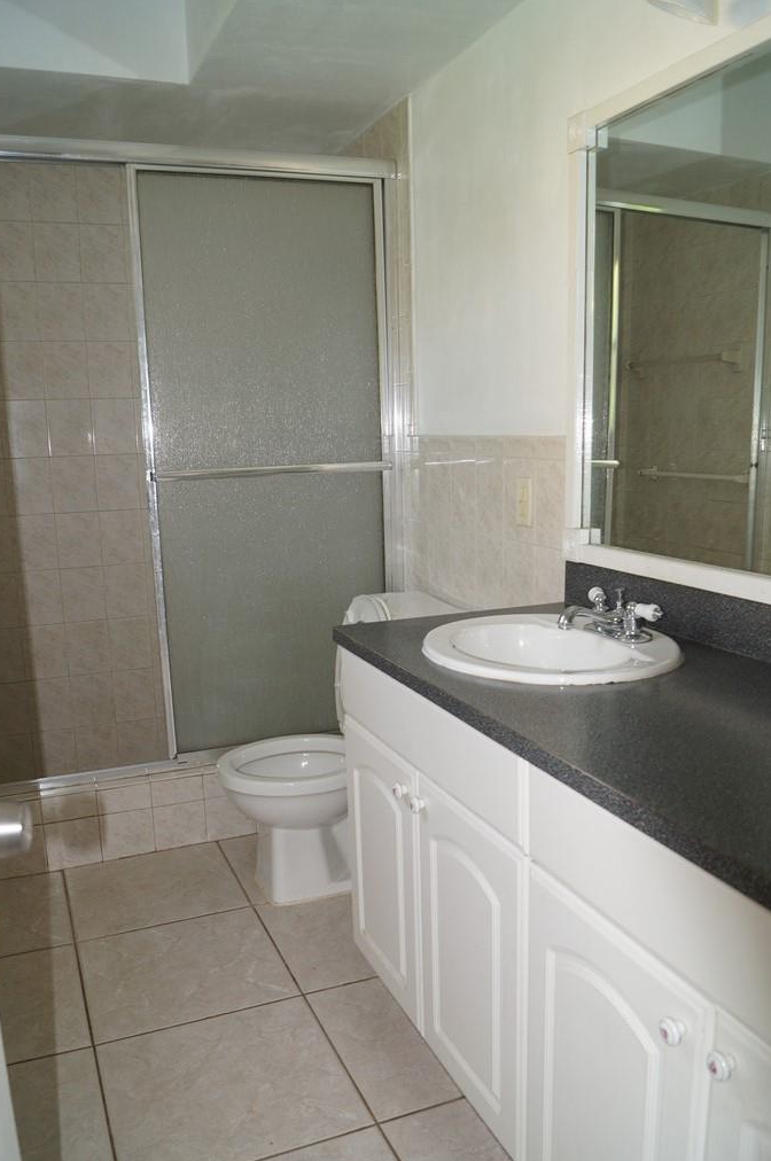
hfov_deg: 44.8
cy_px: 603
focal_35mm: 29
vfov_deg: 63.7
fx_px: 934
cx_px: 403
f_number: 4
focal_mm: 18
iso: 250
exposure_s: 1/60
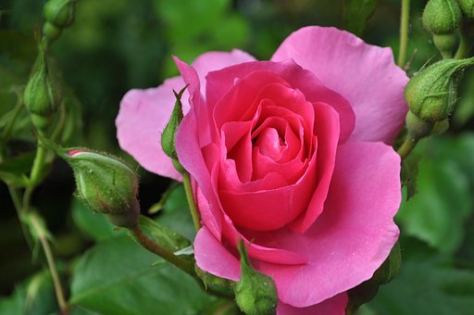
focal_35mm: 72
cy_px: 158
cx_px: 237
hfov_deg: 28.1
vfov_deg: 18.9
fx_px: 947
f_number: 8
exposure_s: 1/250
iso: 200
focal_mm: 48
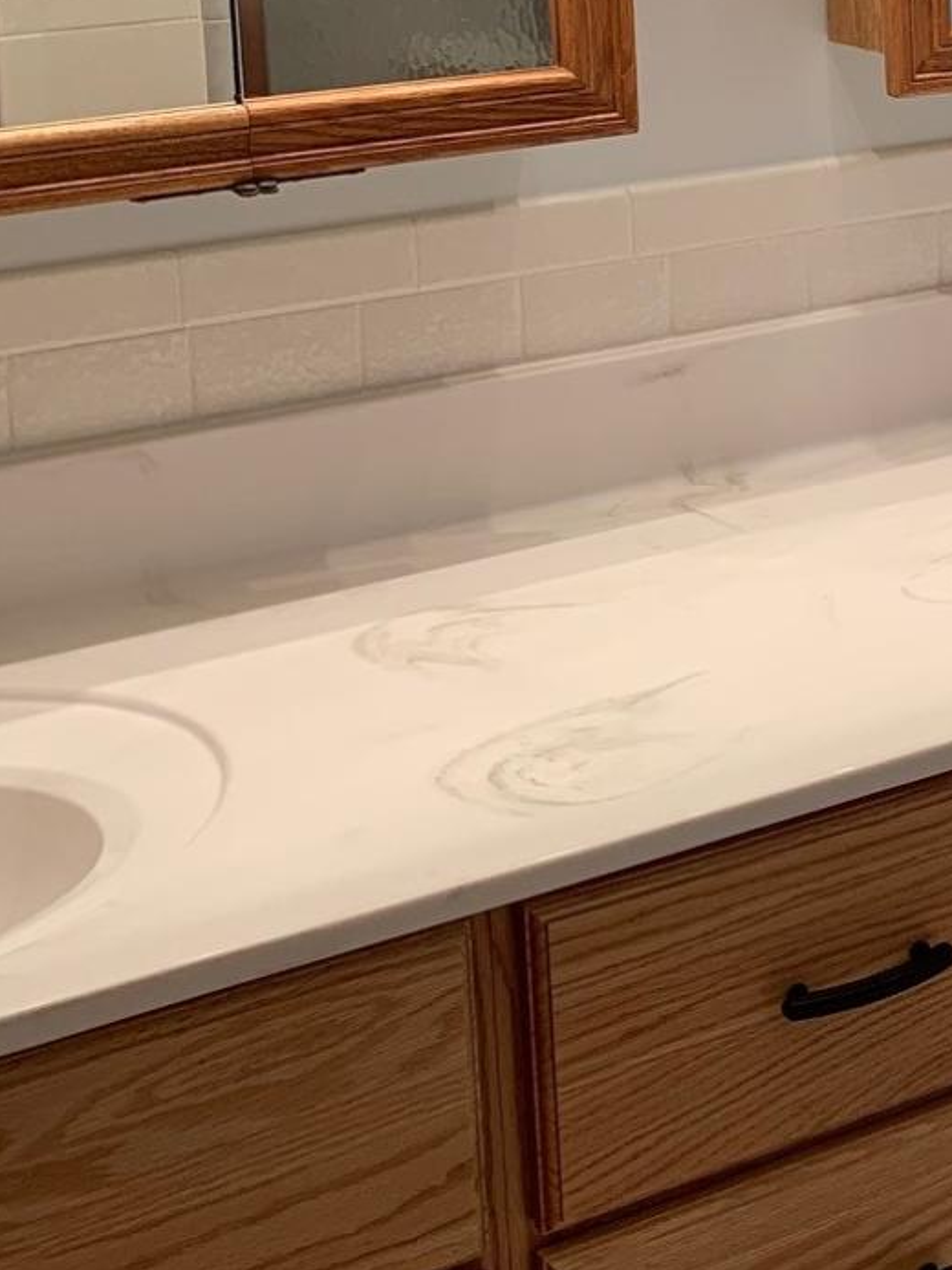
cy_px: 90
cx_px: 1336
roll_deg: +0.5
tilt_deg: -7.9
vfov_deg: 25.1
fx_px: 2749
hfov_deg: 18.0
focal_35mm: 75
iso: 64
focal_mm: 4.25
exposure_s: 1/60
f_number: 1.8
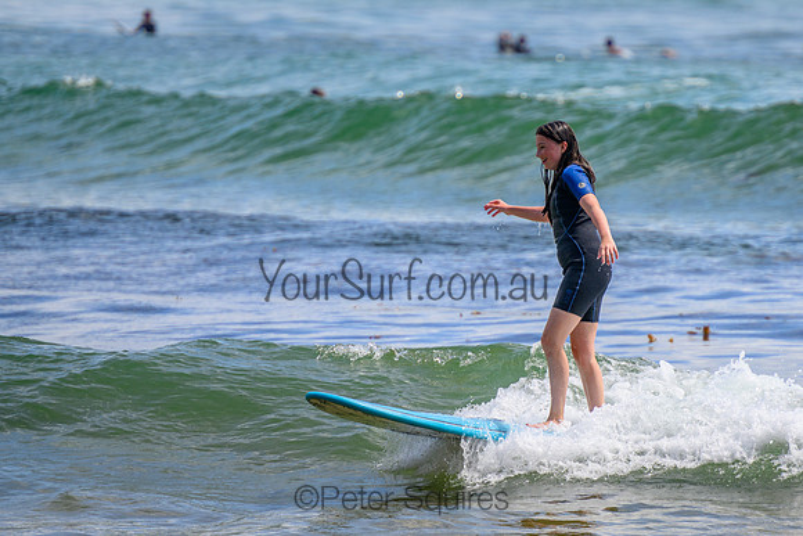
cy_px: 219
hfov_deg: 3.7
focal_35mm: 550
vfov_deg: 2.5
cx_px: 552
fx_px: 12267
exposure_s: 1/2000
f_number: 5.6
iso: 360
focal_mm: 400
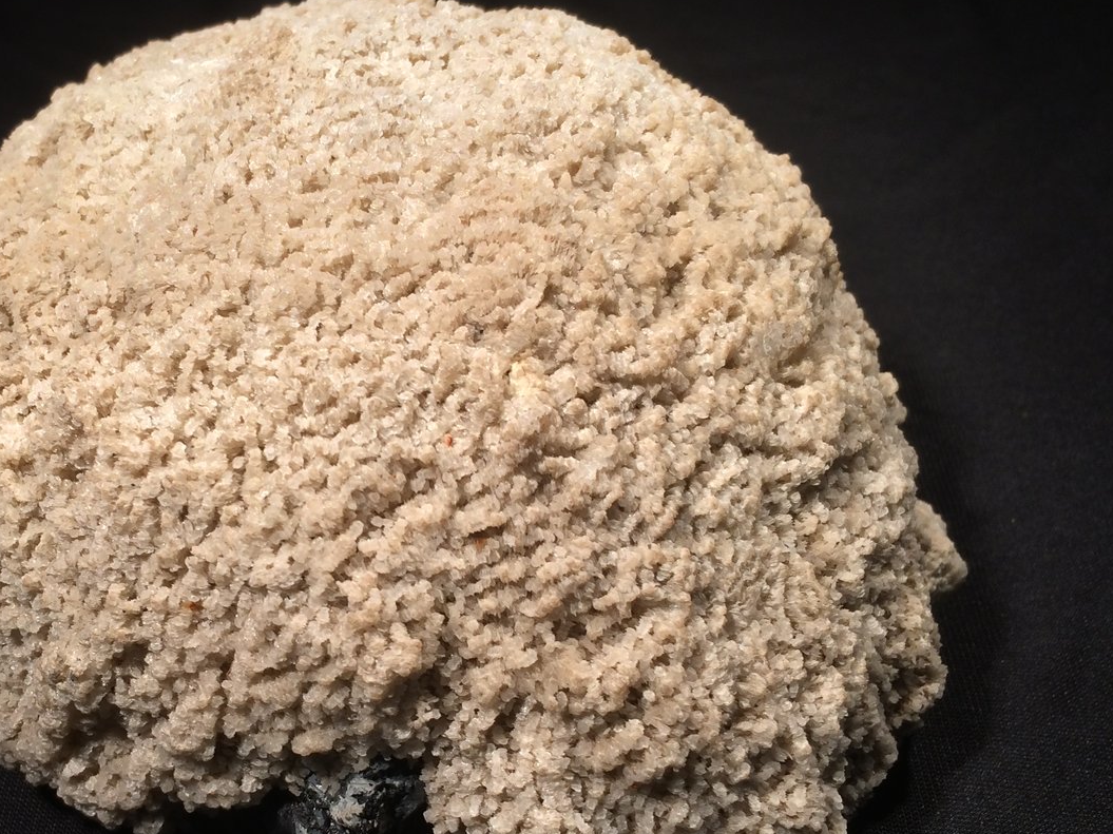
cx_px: 333
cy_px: 517
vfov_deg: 32.7
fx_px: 1415
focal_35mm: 44
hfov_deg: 42.1
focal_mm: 4.15
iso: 32
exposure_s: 1/173
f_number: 2.2
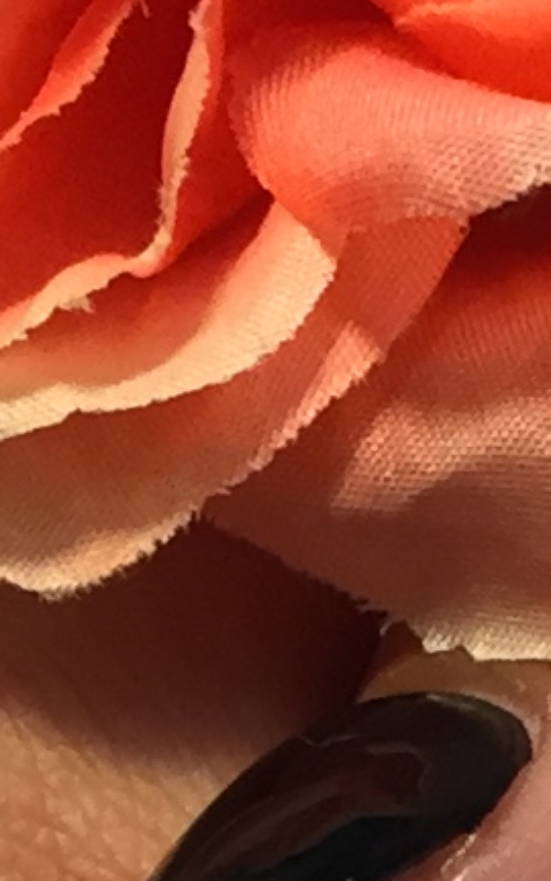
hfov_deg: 5.6
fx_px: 5574
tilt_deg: -51.1
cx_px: 588
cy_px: 1650
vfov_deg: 8.6
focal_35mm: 232
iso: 32
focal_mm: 4.15
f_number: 2.2
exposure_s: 1/40
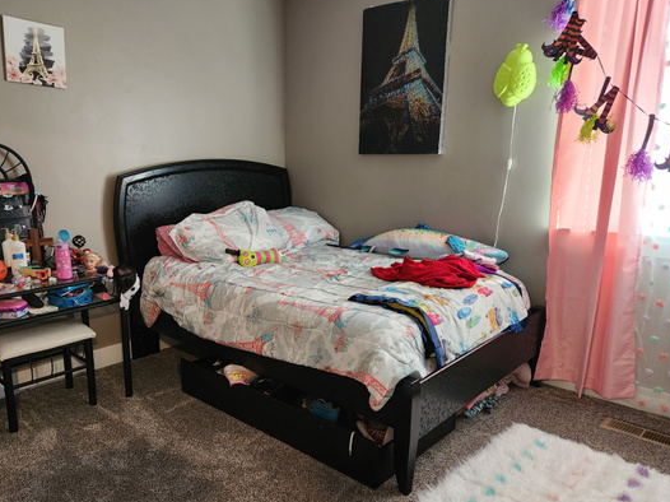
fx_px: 542
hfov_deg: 63.0
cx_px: 276
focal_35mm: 28
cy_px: 287
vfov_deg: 49.6
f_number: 1.8
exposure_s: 1/60
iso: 640
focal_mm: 5.4
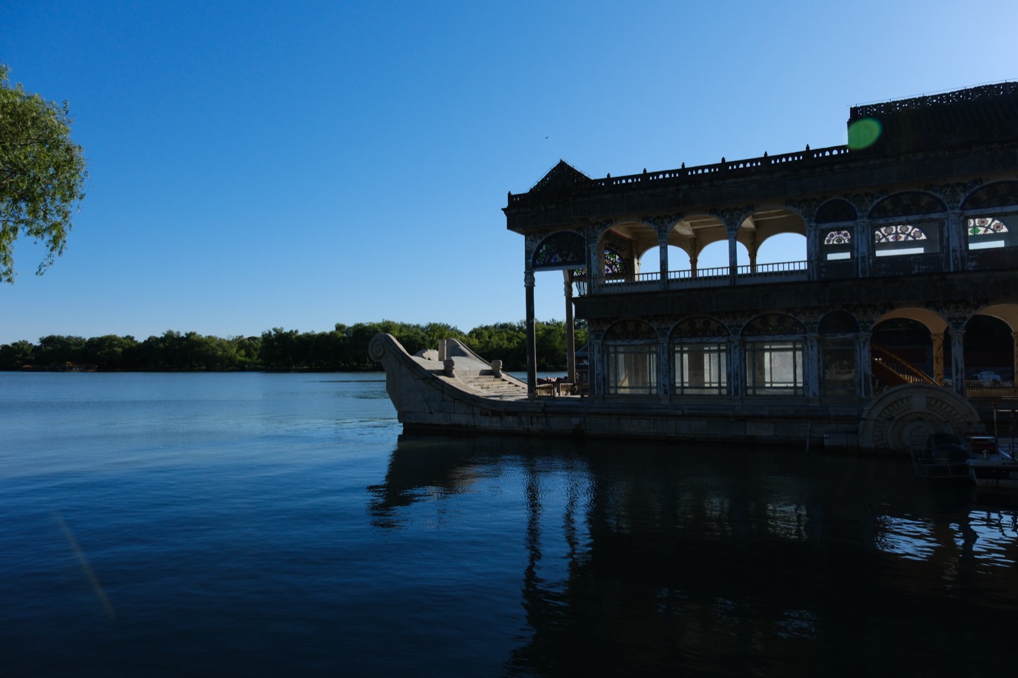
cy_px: 339
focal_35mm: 24
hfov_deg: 73.8
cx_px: 509
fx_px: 678
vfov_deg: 53.1
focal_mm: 16
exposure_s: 1/2500
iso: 640
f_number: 6.4
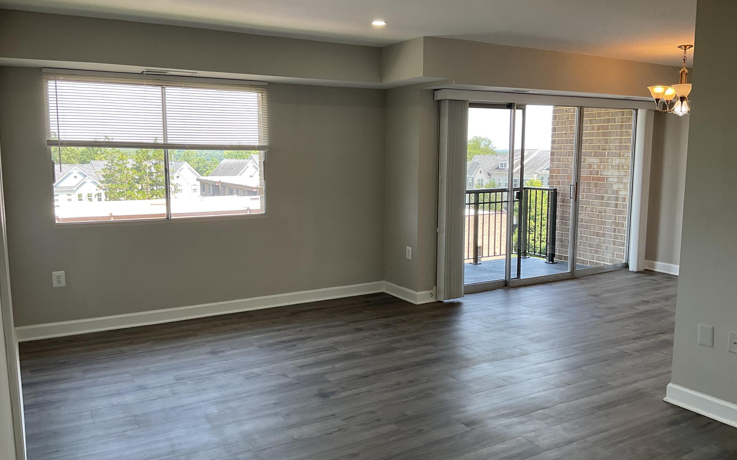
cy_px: 233
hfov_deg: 61.2
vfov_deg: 40.6
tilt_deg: -9.0
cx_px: 368
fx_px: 623
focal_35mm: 31
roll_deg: +0.2
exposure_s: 1/120
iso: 32
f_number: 1.8
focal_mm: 3
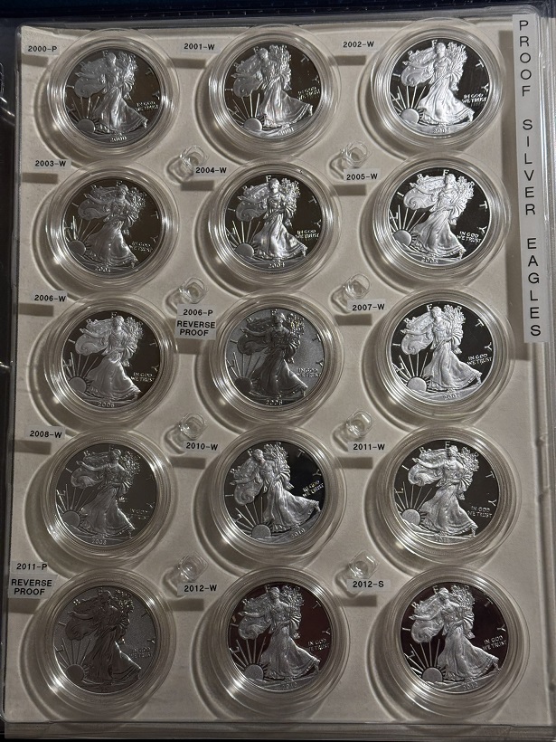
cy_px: 371
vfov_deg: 39.7
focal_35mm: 48
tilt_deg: -82.4
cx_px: 278
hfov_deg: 30.3
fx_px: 1028
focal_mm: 6.76
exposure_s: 1/60
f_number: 1.78
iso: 64
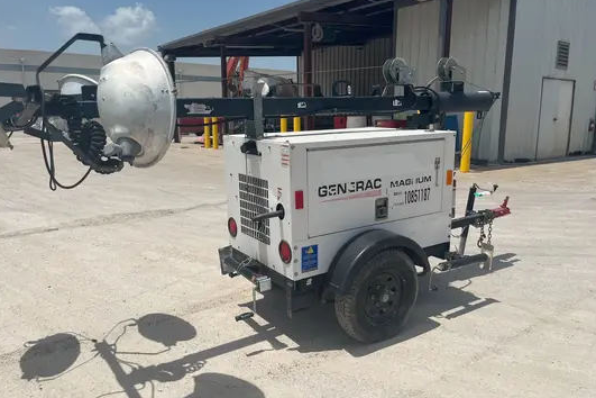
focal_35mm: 28
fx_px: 464
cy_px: 207
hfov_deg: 65.5
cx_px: 304
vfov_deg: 46.4
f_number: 1.6
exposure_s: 1/7353
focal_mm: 5.1
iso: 50
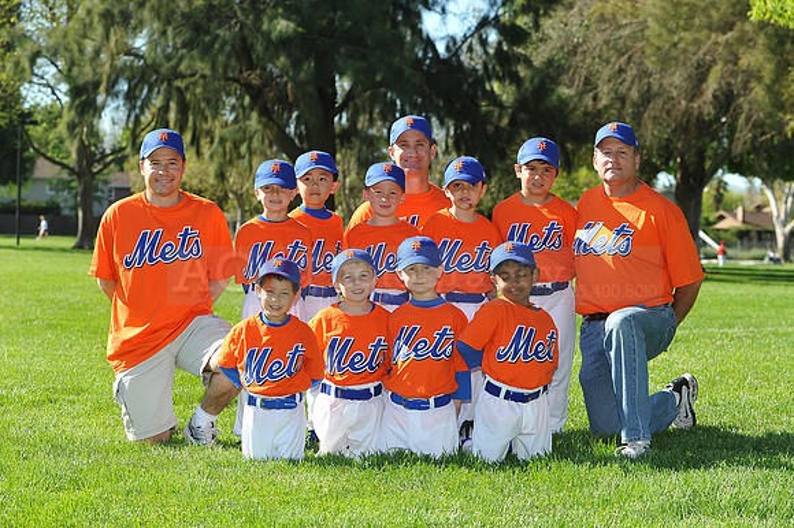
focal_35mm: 86
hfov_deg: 23.7
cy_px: 264
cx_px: 397
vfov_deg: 15.9
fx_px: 1896
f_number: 7.1
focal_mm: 86
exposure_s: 1/320
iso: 200
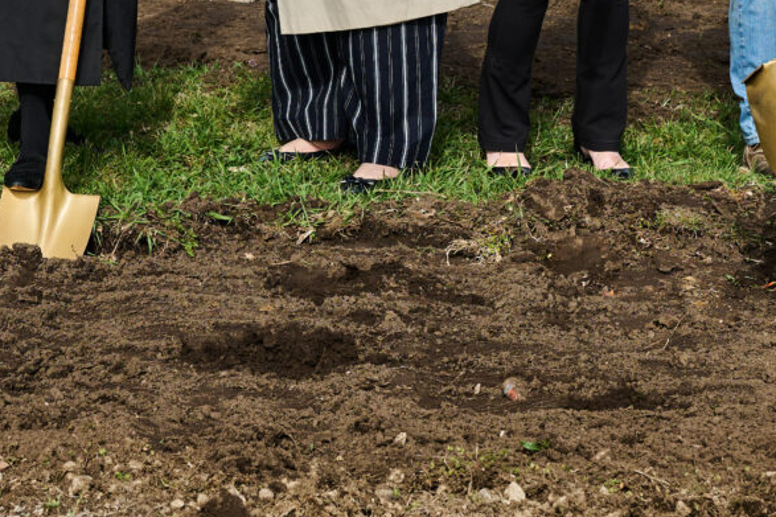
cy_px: -63
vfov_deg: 8.7
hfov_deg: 13.1
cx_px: 375
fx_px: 3383
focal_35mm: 157
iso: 64
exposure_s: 1/800
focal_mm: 36
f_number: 4
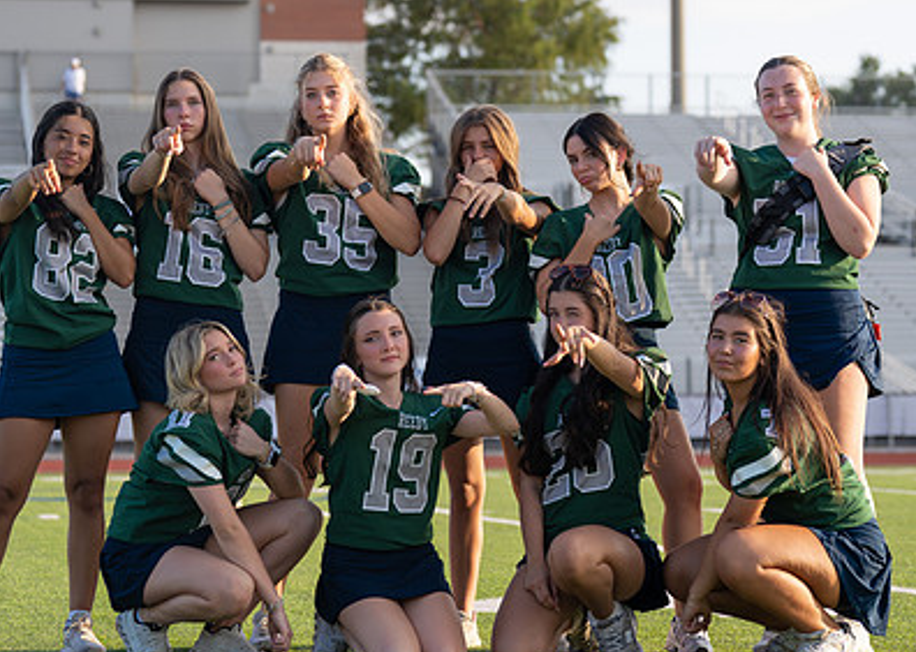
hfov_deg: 16.2
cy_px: 205
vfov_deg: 11.5
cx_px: 461
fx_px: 3223
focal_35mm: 124
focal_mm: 70
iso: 125
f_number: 2.8
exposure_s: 1/640
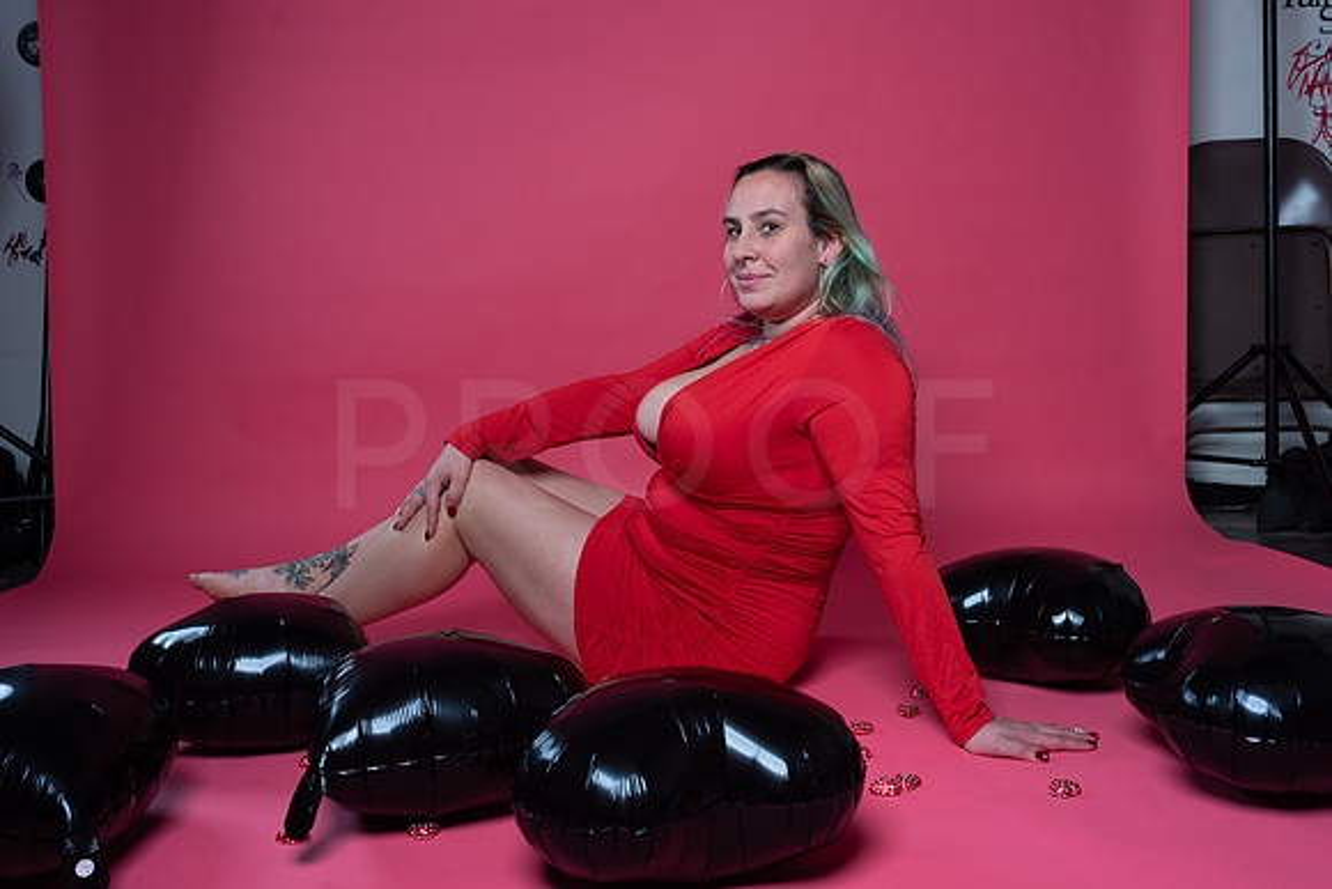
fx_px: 1295
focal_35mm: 35
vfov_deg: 37.9
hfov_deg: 54.4
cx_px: 666
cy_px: 444
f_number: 8
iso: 100
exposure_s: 1/160
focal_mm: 35
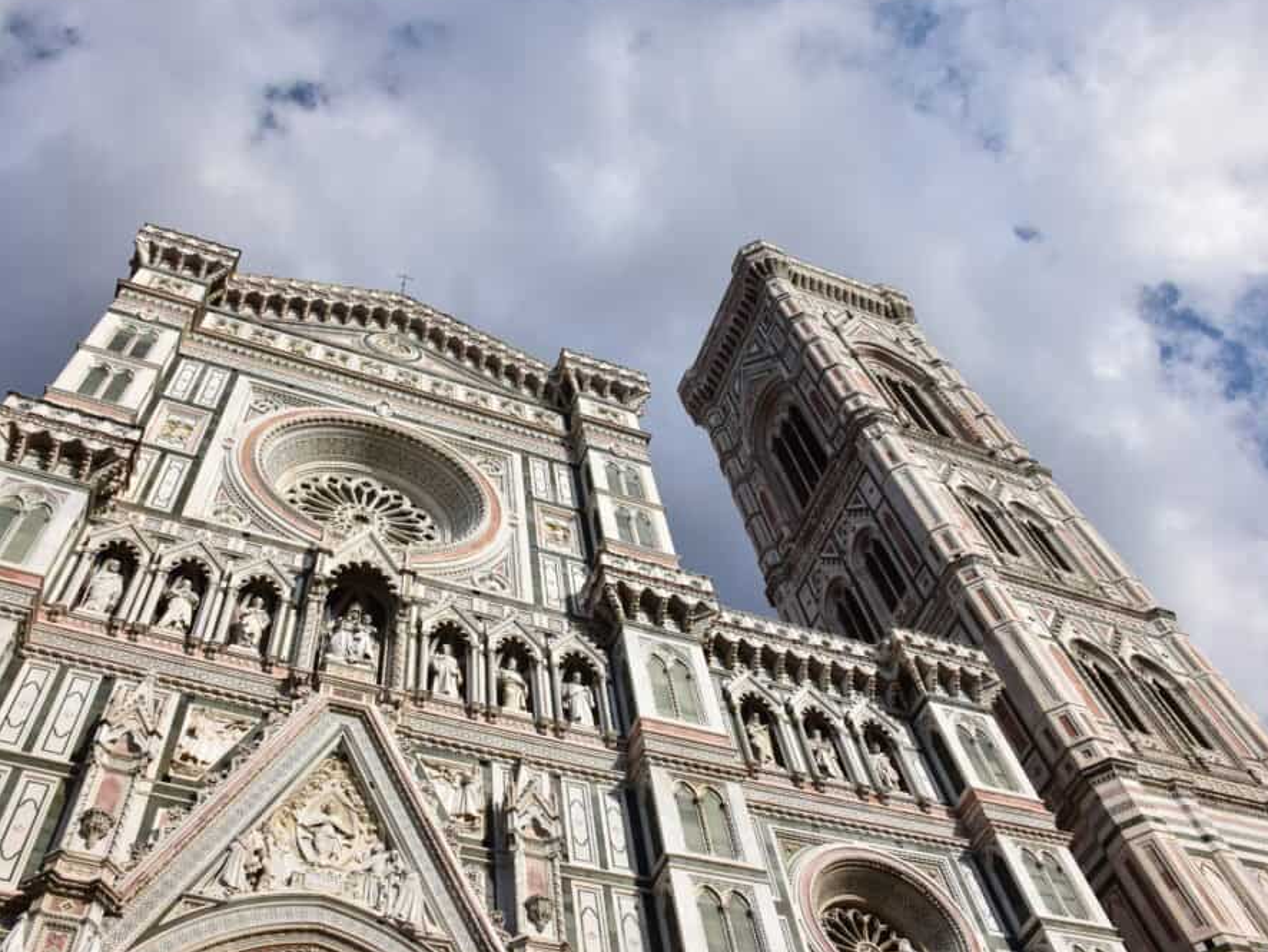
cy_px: 469
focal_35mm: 30
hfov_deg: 59.9
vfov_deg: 46.8
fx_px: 1099
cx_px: 594
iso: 400
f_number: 13
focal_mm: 18
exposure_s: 1/800
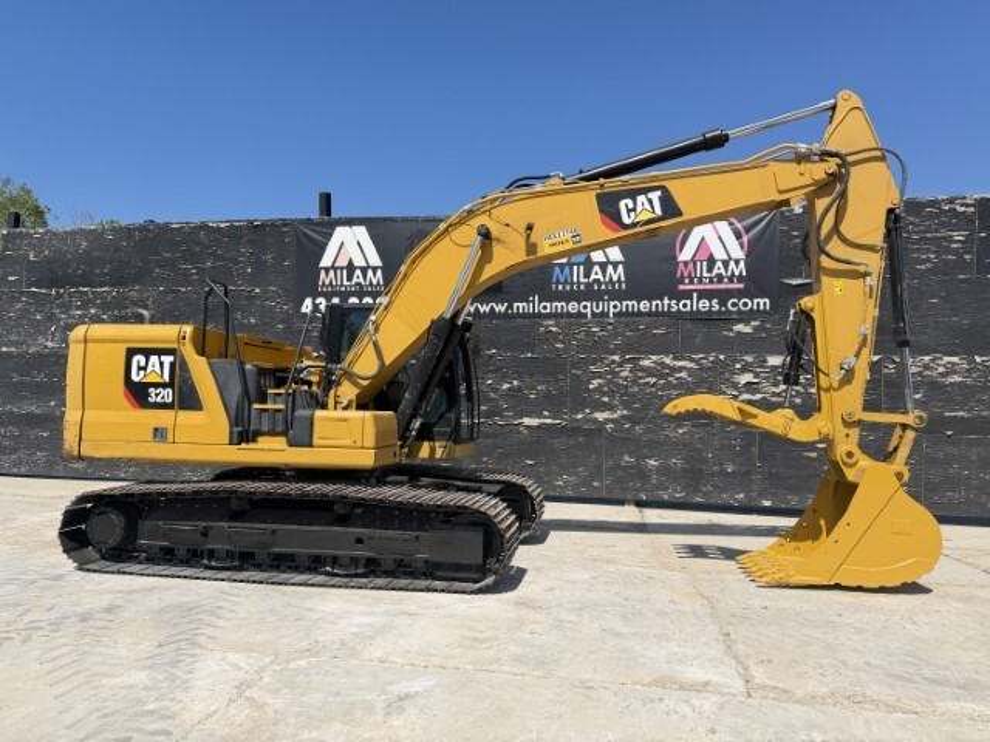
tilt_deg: +3.3
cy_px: 371
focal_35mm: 24
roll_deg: -0.5
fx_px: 686
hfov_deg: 71.6
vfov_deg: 56.8
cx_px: 495
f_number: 1.78
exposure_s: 1/4673
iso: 80
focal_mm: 6.76
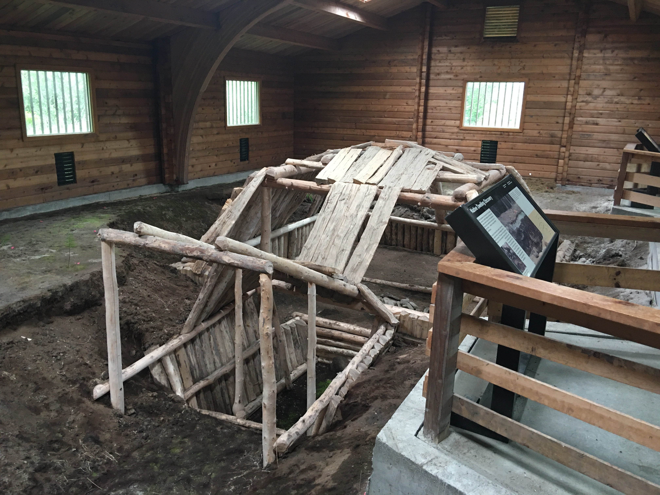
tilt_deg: -14.5
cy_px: 248
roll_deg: -0.6
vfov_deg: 48.2
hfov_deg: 61.7
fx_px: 553
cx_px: 330
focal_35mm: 29
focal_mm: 4.15
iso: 64
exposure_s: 1/15
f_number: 2.2
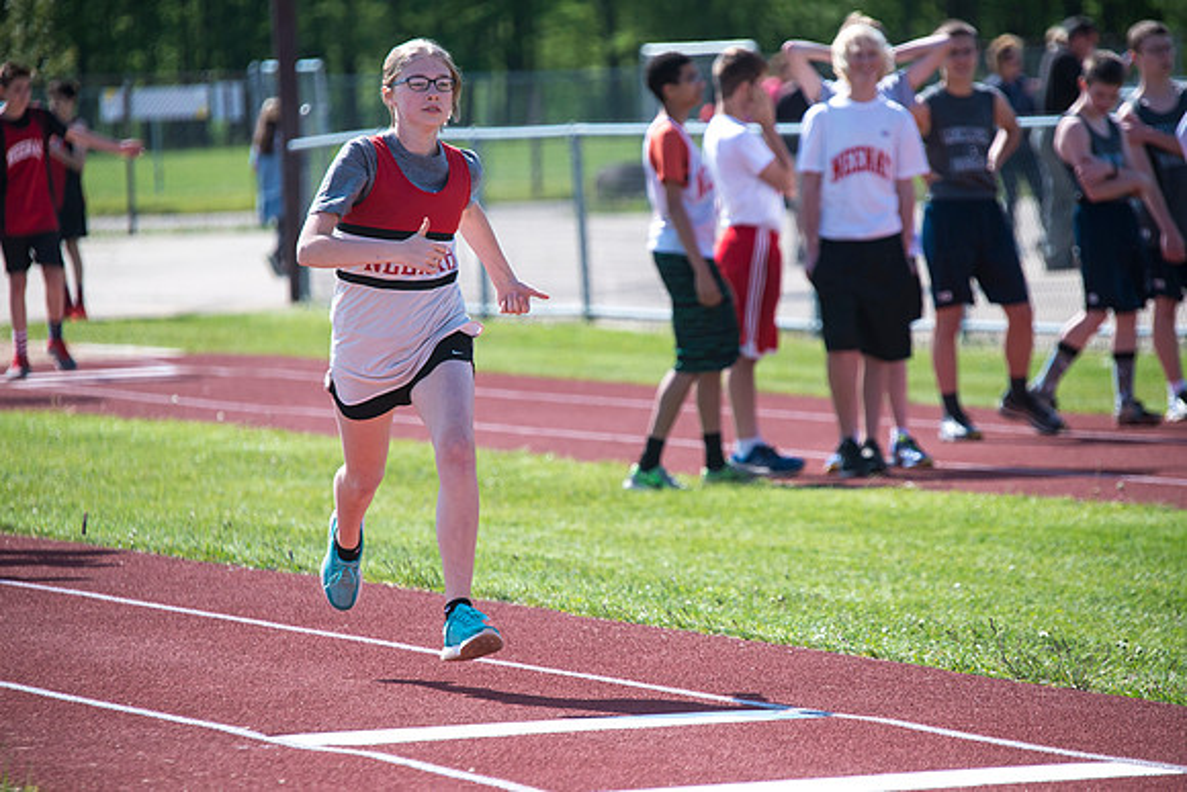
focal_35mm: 340
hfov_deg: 6.1
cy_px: 396
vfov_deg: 4.0
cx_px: 594
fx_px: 11213
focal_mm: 340
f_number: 6.3
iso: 1000
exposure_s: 1/2500
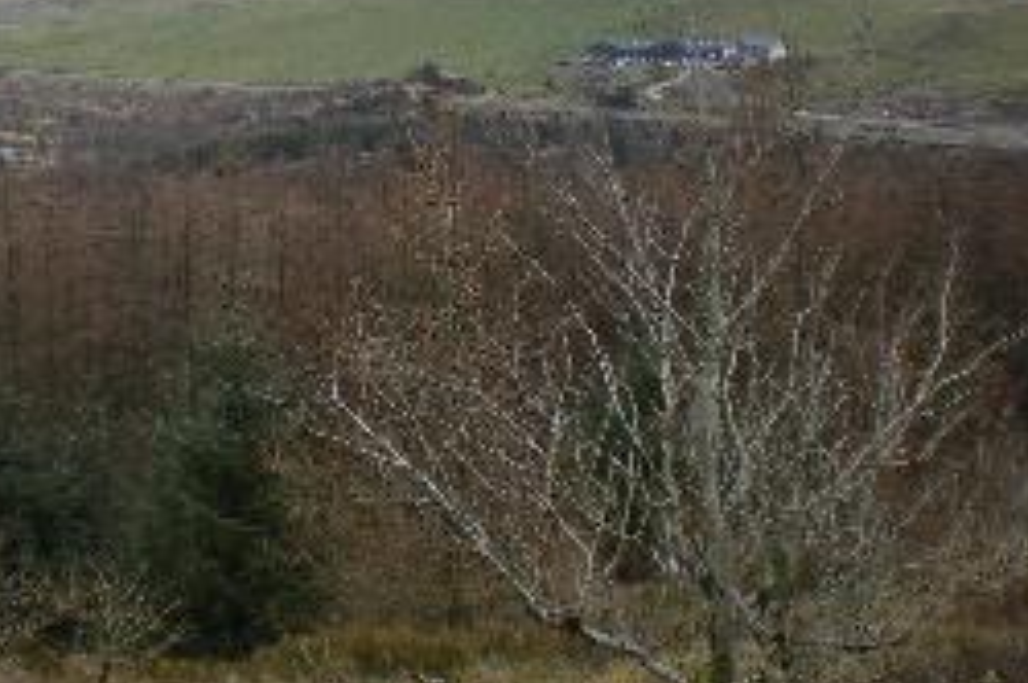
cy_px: 103
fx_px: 1711
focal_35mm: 60
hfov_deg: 32.8
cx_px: 251
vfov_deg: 22.2
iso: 50
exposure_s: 1/100
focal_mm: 6.3
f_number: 4.6
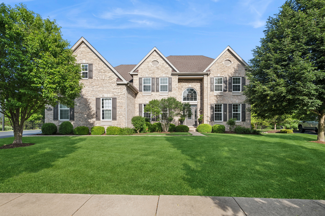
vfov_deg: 64.5
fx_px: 171
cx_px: 162
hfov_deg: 86.9
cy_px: 108
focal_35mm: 19
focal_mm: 19
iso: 400
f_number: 11
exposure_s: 1/160
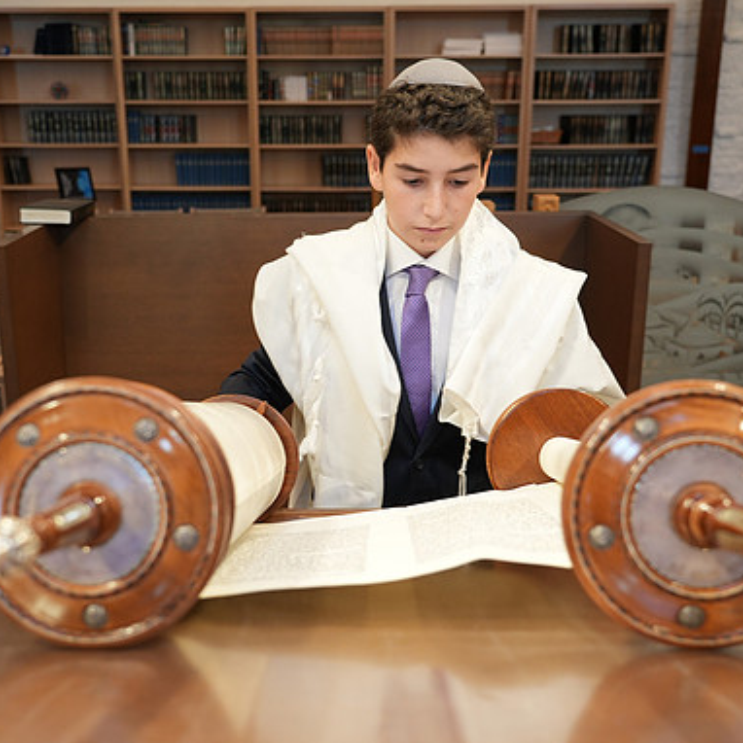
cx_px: 350
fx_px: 971
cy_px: 371
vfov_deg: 41.9
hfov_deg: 41.8
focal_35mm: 40
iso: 640
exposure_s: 1/80
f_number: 4
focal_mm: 31
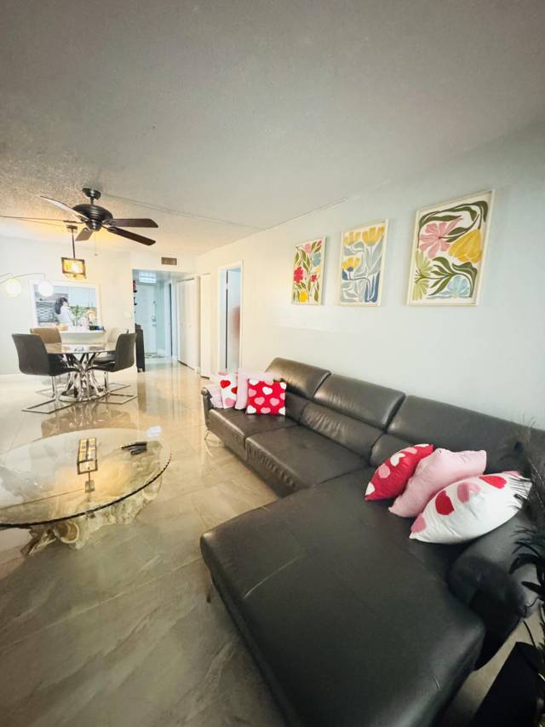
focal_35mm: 14
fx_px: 294
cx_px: 272
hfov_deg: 85.7
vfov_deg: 102.1
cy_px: 364
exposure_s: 1/40
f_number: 2.2
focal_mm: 2.22
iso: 1250
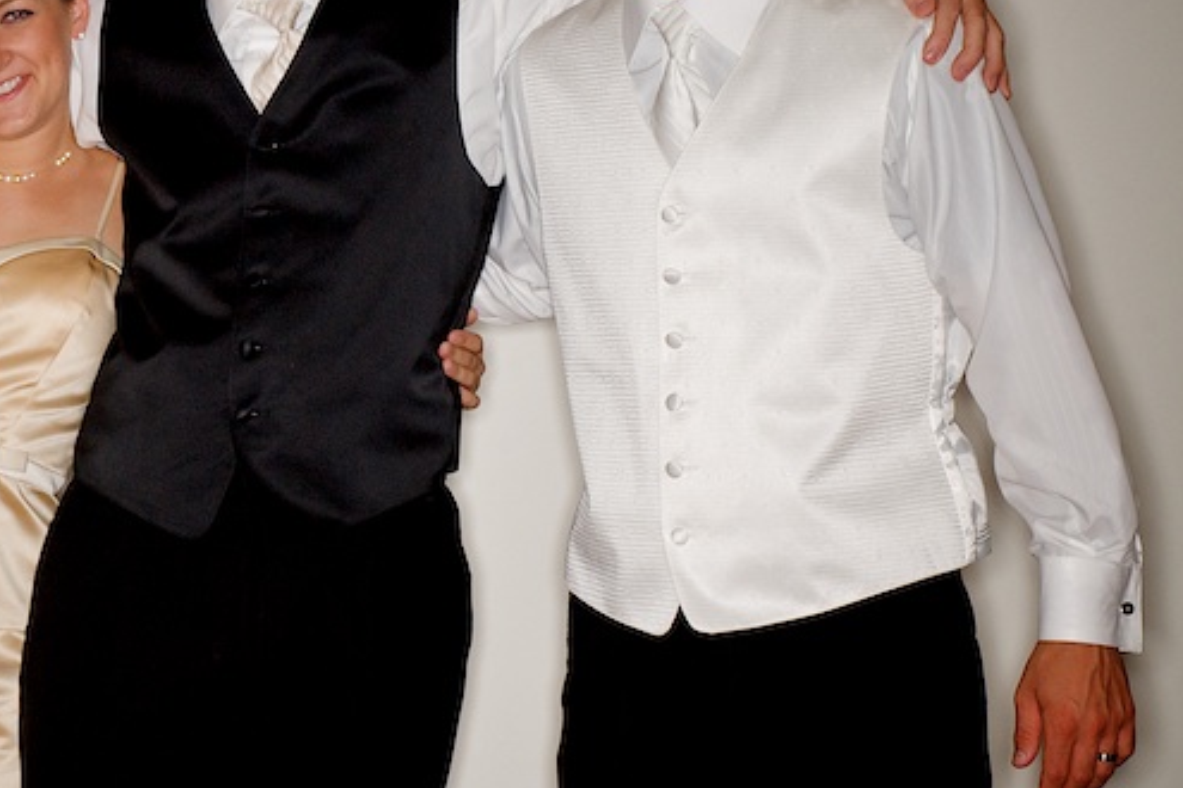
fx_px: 3582
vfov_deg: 12.5
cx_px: 141
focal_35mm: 109
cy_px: 248
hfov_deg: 18.5
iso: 200
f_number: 16
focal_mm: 40
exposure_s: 1/250
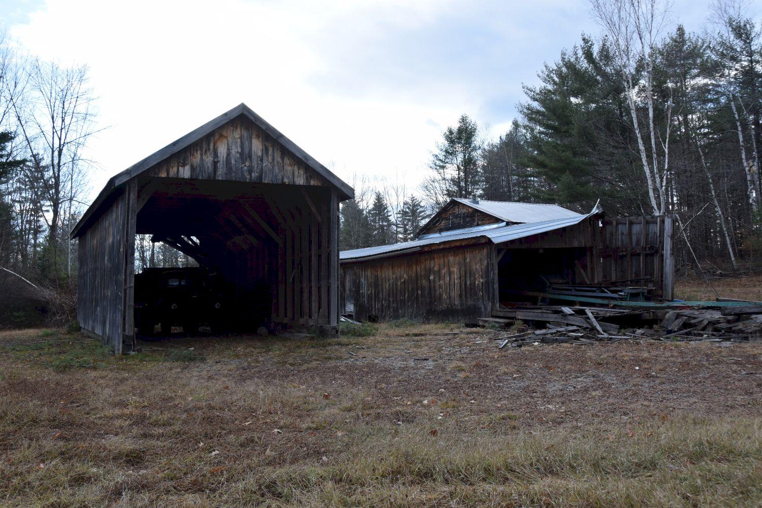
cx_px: 381
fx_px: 635
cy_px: 254
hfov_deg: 61.9
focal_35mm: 30
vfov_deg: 43.6
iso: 220
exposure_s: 1/250
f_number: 8
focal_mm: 20
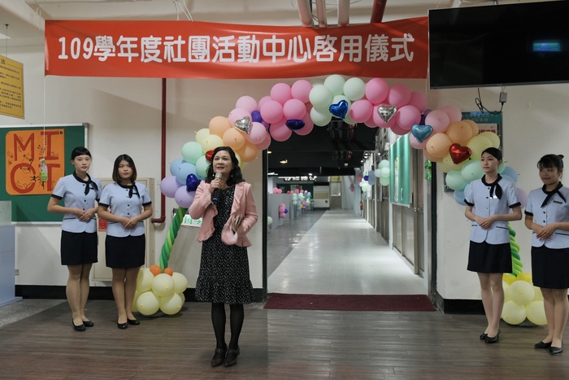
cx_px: 284
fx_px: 506
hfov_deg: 58.7
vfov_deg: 41.1
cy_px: 190
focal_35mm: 32
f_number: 5.6
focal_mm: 32
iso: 1600
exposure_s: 1/15
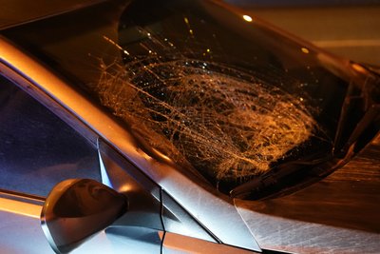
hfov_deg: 31.9
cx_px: 190
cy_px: 127
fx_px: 665
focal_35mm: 63
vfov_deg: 21.6
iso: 12800
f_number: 2.8
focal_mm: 63
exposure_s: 1/60
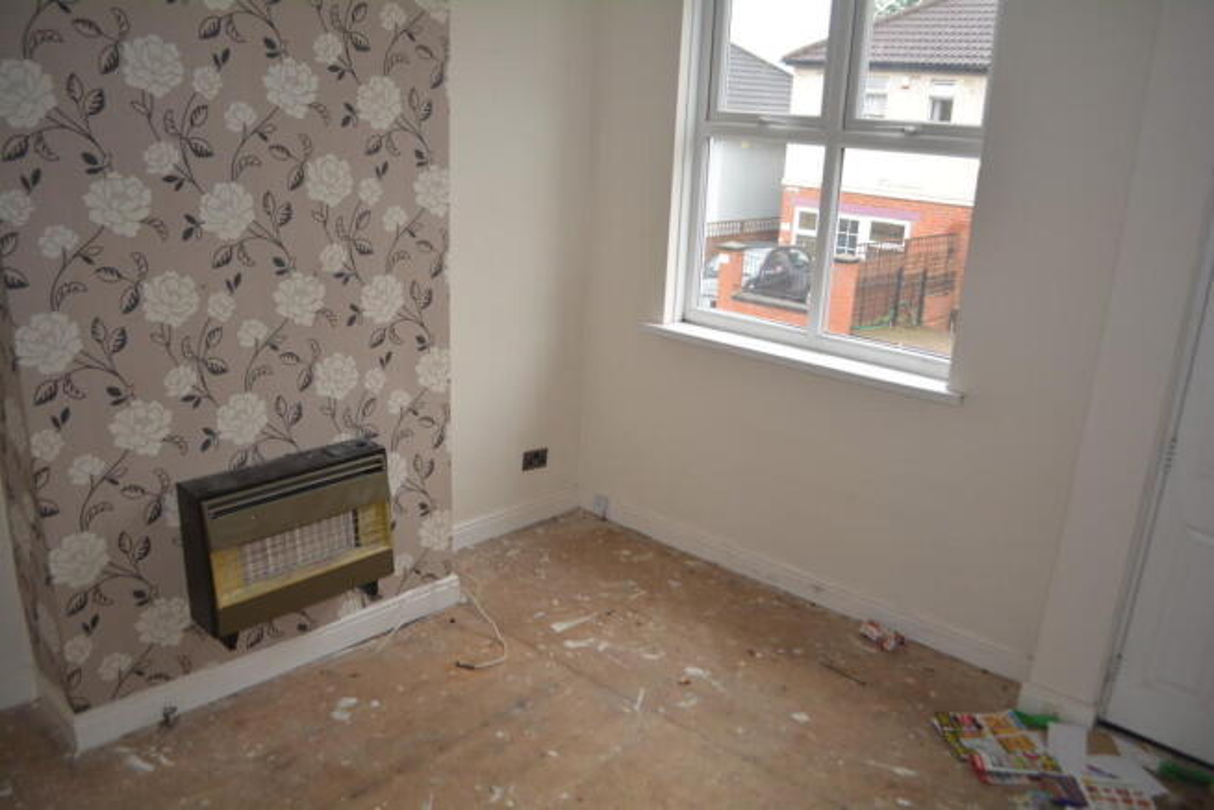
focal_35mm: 27
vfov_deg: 48.0
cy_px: 405
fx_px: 911
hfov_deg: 67.4
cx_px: 607
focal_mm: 18
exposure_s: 1/125
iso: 250
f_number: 3.5
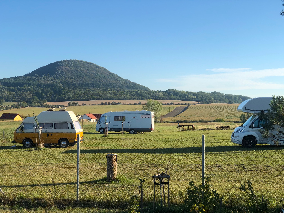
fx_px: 468
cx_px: 142
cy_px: 106
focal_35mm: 57
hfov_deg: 33.8
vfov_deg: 25.7
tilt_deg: -2.0
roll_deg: -0.7
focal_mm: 6.6
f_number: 2.8
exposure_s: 1/585
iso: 20
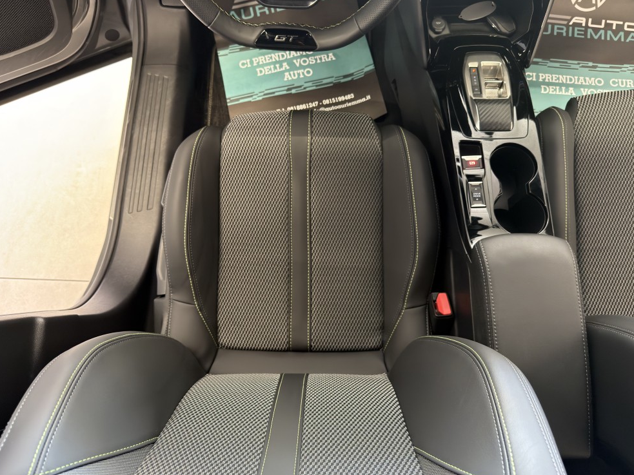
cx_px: 306
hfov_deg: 69.4
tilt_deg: -71.4
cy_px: 233
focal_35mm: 25
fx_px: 458
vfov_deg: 54.9
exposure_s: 1/40
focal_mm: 6.76
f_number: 1.78
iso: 500
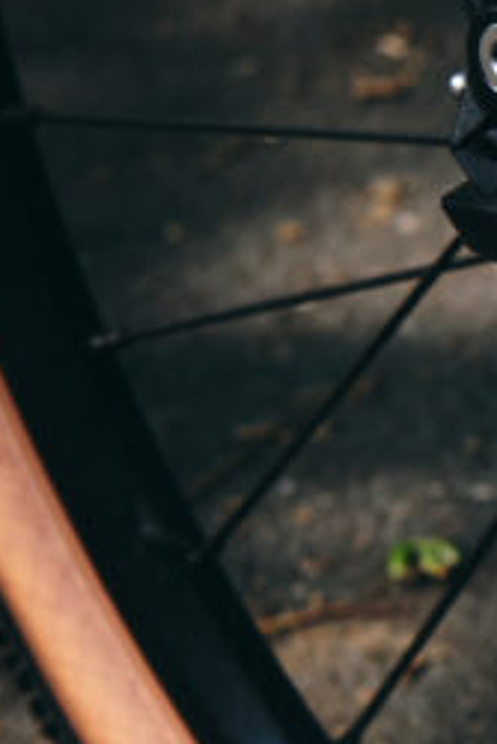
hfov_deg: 6.2
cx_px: 924
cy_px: 420
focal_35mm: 217
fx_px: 4487
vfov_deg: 9.5
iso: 160
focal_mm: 35
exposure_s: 1/250
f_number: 5.6
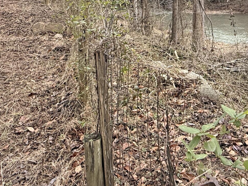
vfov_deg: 31.2
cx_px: 216
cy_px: 2
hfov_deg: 41.0
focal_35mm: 43
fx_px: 308
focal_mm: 2.22
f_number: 2.2
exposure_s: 1/442
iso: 64
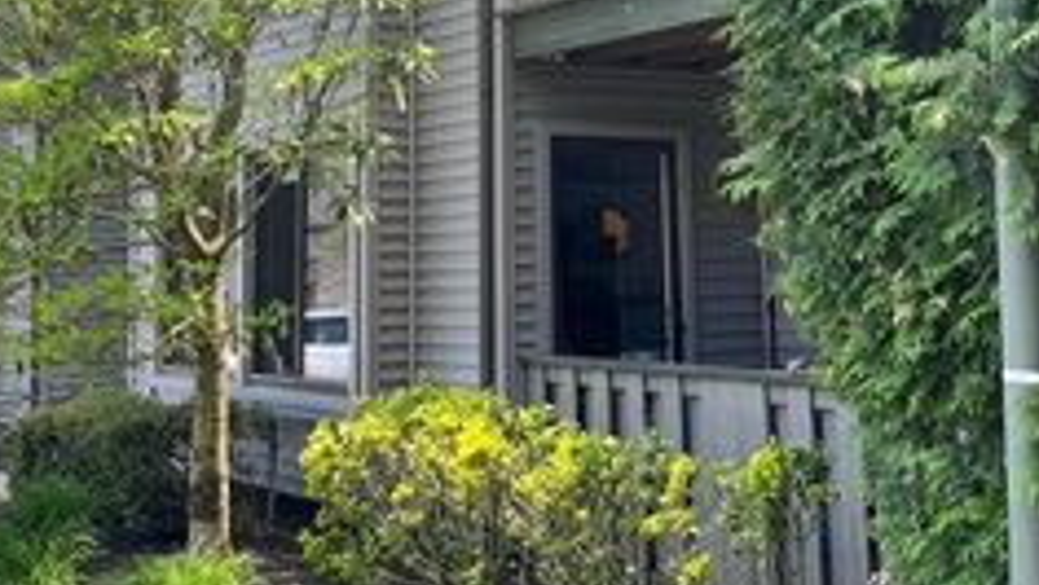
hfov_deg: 34.9
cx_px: 559
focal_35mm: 60
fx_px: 1654
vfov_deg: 19.6
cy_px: 29
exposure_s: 1/397
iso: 50
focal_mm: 5.1
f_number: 1.6
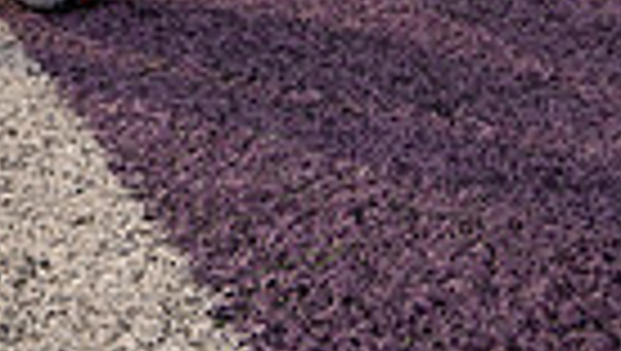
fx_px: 2028
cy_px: -594
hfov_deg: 17.0
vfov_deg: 8.7
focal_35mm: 123
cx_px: 0
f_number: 6.3
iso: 250
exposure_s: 1/500
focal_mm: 36
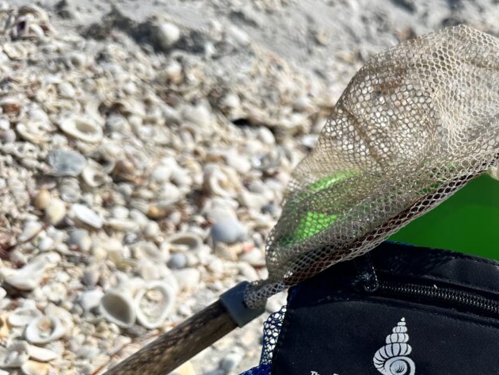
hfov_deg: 46.1
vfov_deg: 36.1
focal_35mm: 39
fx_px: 562
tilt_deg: -30.6
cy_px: 276
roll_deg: +1.8
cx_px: 375
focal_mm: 6.86
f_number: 1.78
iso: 80
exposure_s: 1/8197
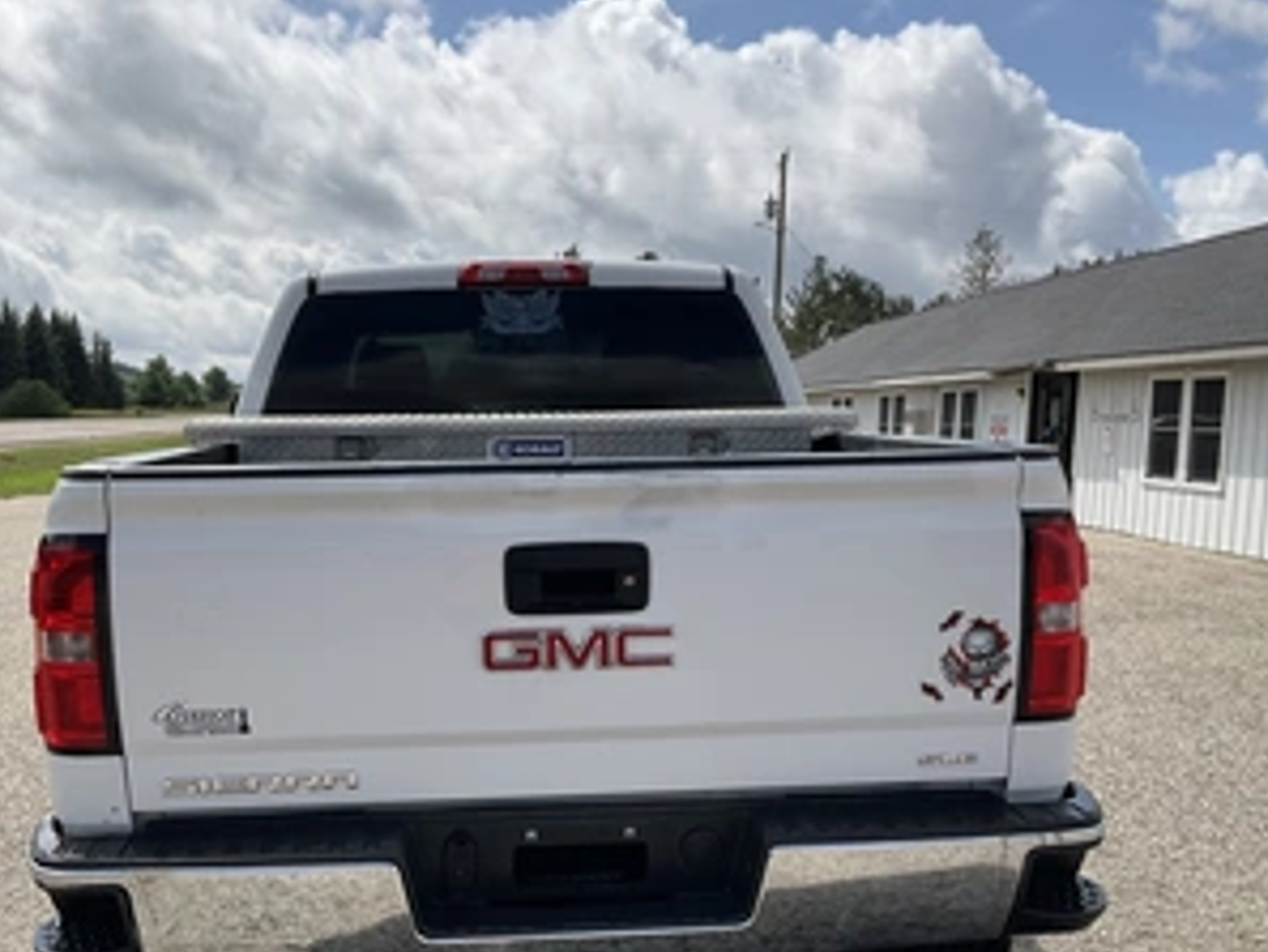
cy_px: 576
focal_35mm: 39
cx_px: 581
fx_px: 1429
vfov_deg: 36.7
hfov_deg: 47.8
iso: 25
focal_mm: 3
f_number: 1.8
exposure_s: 1/2959
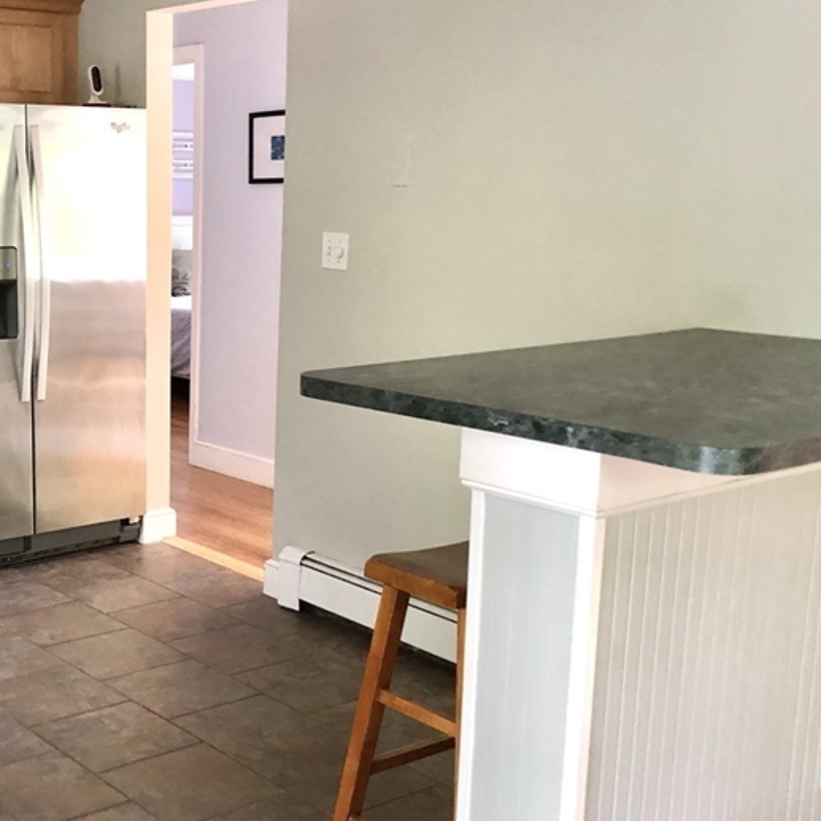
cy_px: 464
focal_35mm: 49
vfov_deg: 34.6
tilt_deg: -13.2
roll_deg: -0.5
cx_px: 179
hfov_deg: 33.8
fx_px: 1315
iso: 100
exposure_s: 1/13
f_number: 1.8
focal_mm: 4
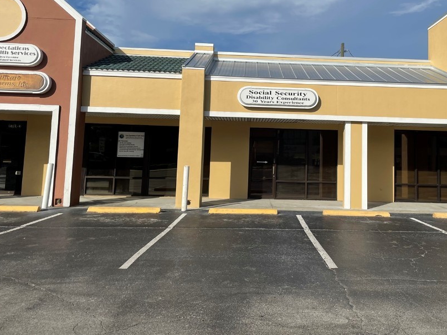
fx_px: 426
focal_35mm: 33
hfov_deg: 54.8
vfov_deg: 42.6
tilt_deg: +5.3
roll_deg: -0.6
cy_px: 126
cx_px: 276
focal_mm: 4.2
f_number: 1.6
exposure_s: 1/7299
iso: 32
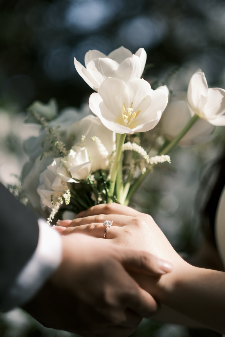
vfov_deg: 24.2
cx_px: 112
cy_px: 168
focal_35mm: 84
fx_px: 788
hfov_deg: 16.3
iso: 125
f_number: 1.4
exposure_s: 1/4400
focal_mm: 56
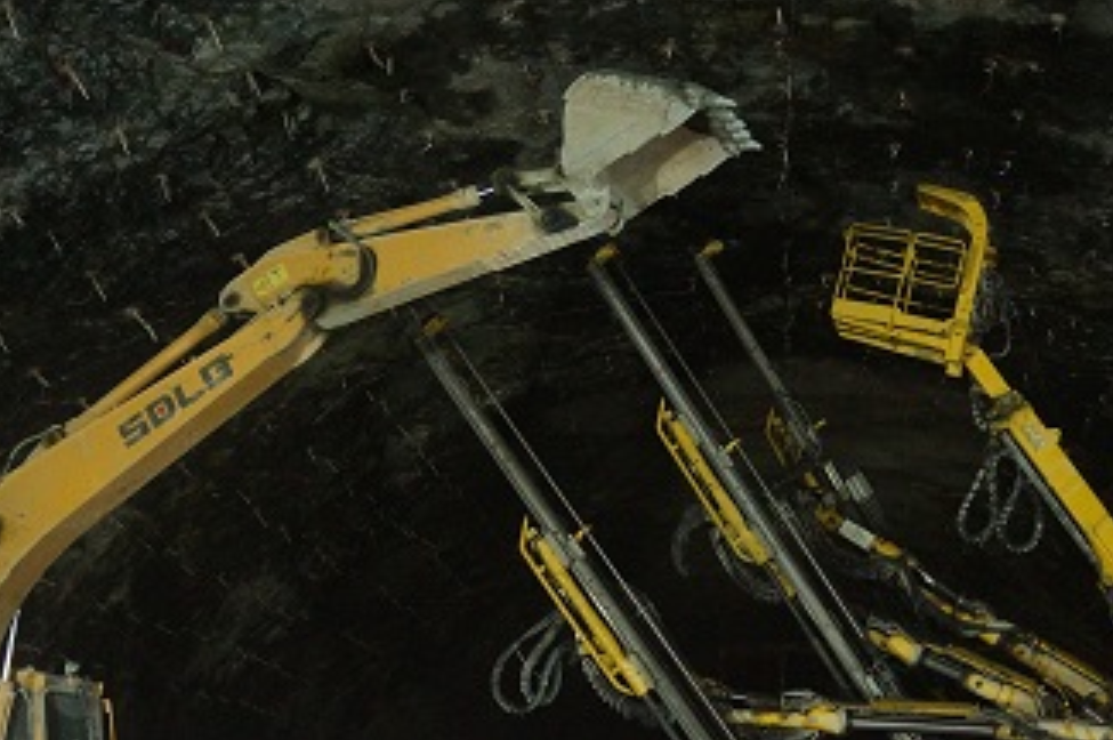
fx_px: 1884
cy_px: 394
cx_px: 788
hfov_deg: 32.5
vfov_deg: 22.2
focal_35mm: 61
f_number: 2.8
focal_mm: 22
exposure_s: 1/60
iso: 1600
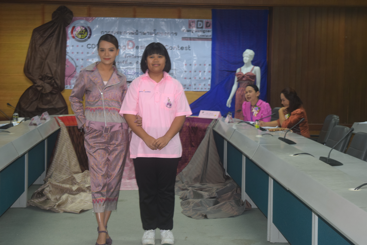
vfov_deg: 18.9
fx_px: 734
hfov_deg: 28.1
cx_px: 184
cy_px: 122
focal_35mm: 72
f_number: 5.3
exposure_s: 1/80
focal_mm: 48
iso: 800
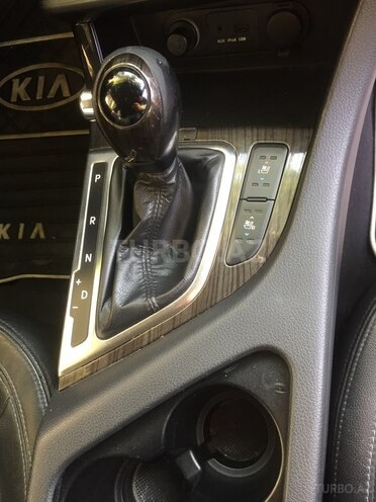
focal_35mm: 29
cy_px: 251
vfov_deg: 61.7
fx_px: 420
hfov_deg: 48.2
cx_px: 188
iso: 125
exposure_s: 1/33
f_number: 2.2
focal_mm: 4.15
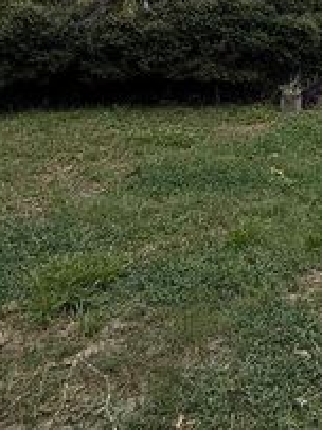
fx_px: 571
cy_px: -12
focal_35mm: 46
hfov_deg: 25.8
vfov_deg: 36.5
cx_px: 443
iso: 50
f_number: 2.2
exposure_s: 1/559
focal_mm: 2.22
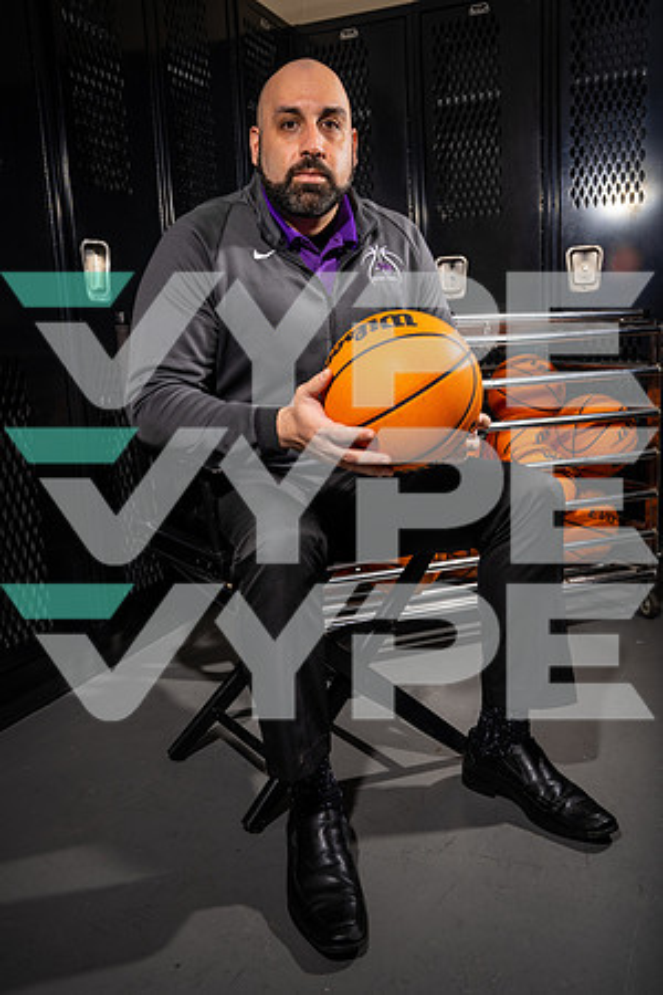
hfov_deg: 42.3
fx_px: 856
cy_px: 498
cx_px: 332
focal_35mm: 31
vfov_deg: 60.3
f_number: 8
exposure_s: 1/125
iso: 100
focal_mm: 31
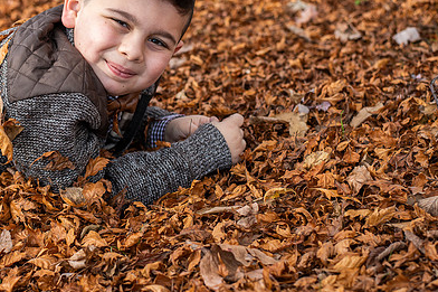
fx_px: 961
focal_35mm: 79
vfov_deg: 17.2
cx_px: 128
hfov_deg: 25.5
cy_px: 92
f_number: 3.5
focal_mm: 50
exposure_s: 1/1000
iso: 400
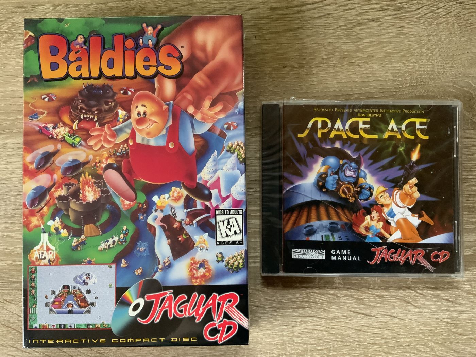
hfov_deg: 61.7
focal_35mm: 29
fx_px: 399
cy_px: 178
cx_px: 238
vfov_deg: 48.2
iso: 250
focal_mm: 3
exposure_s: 1/40
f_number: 1.8
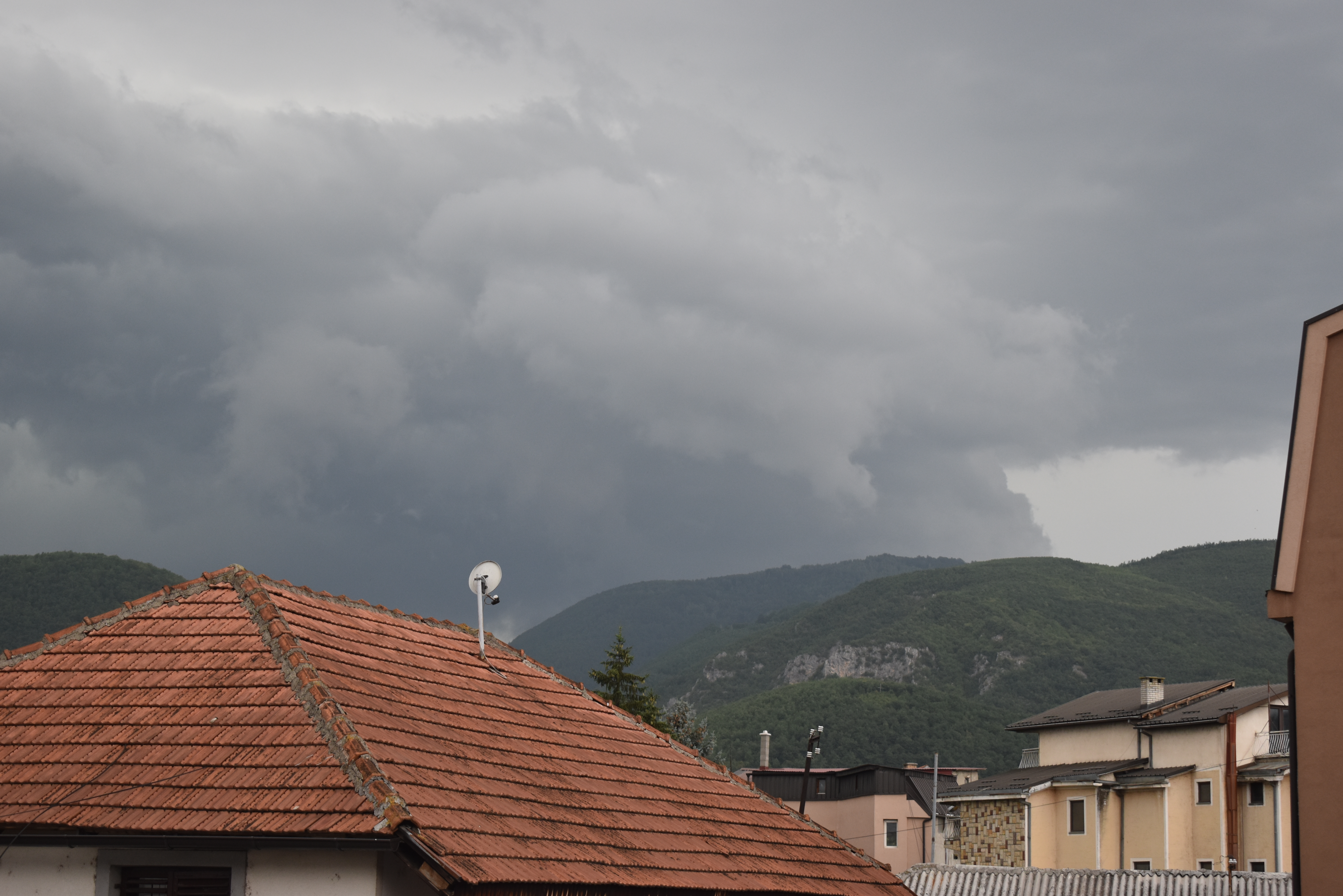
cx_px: 672
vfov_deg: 18.9
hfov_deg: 28.1
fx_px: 2686
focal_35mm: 72
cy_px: 448
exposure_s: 1/125
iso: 400
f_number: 5.3
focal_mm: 48
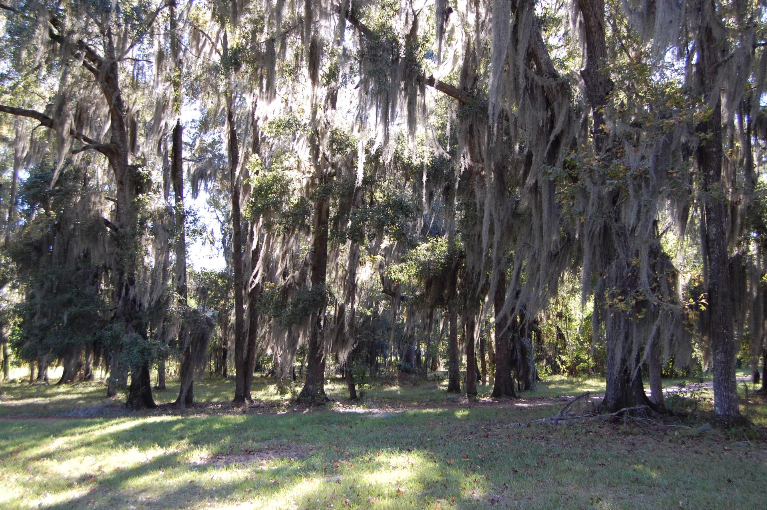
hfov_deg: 49.6
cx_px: 384
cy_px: 255
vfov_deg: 34.2
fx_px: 830
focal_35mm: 39
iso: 400
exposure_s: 1/100
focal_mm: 26
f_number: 5
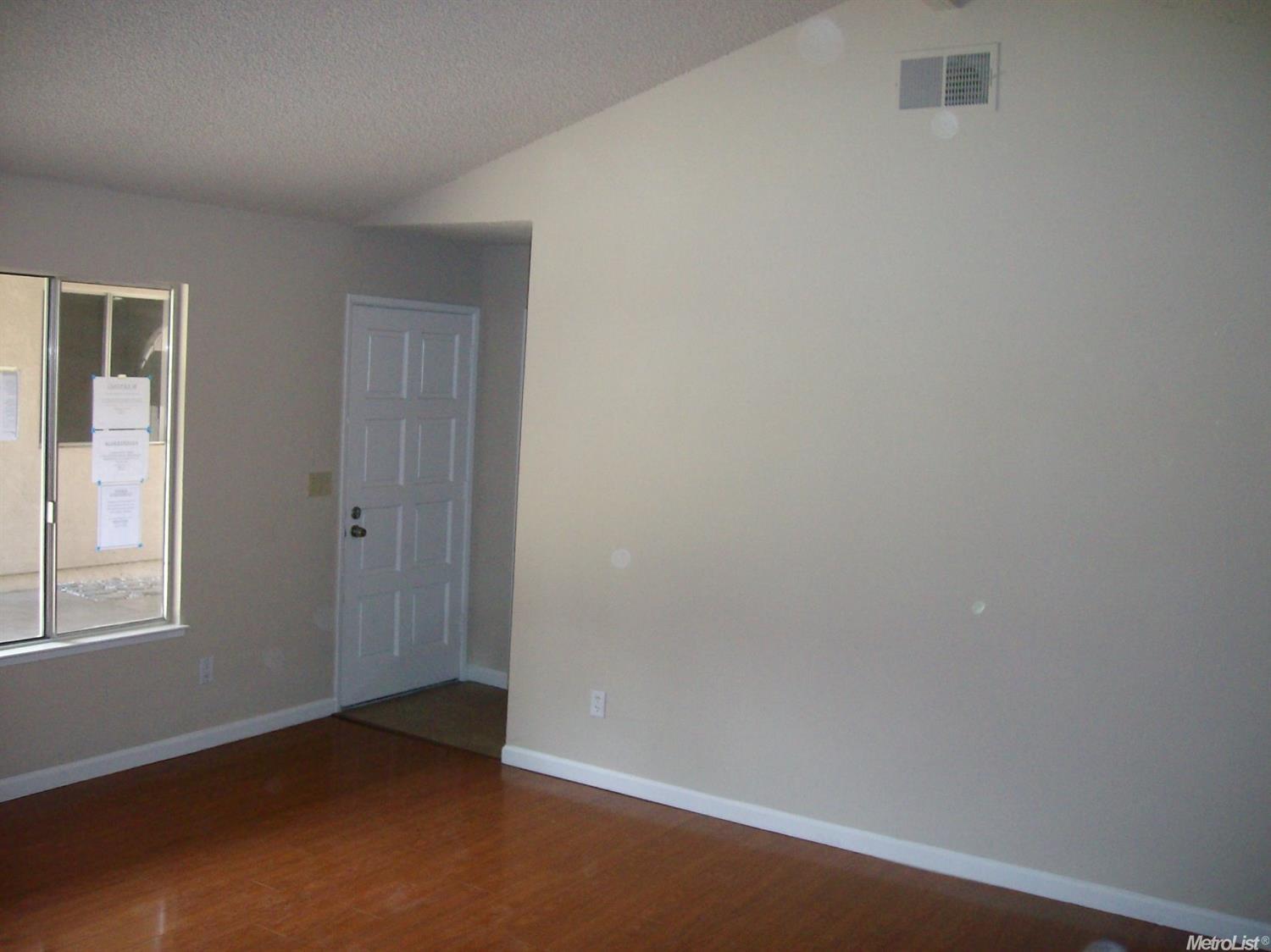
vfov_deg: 40.7
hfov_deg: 52.6
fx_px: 1285
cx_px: 636
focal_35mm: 35
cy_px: 476
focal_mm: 5.8
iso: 200
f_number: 2.8
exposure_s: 1/40
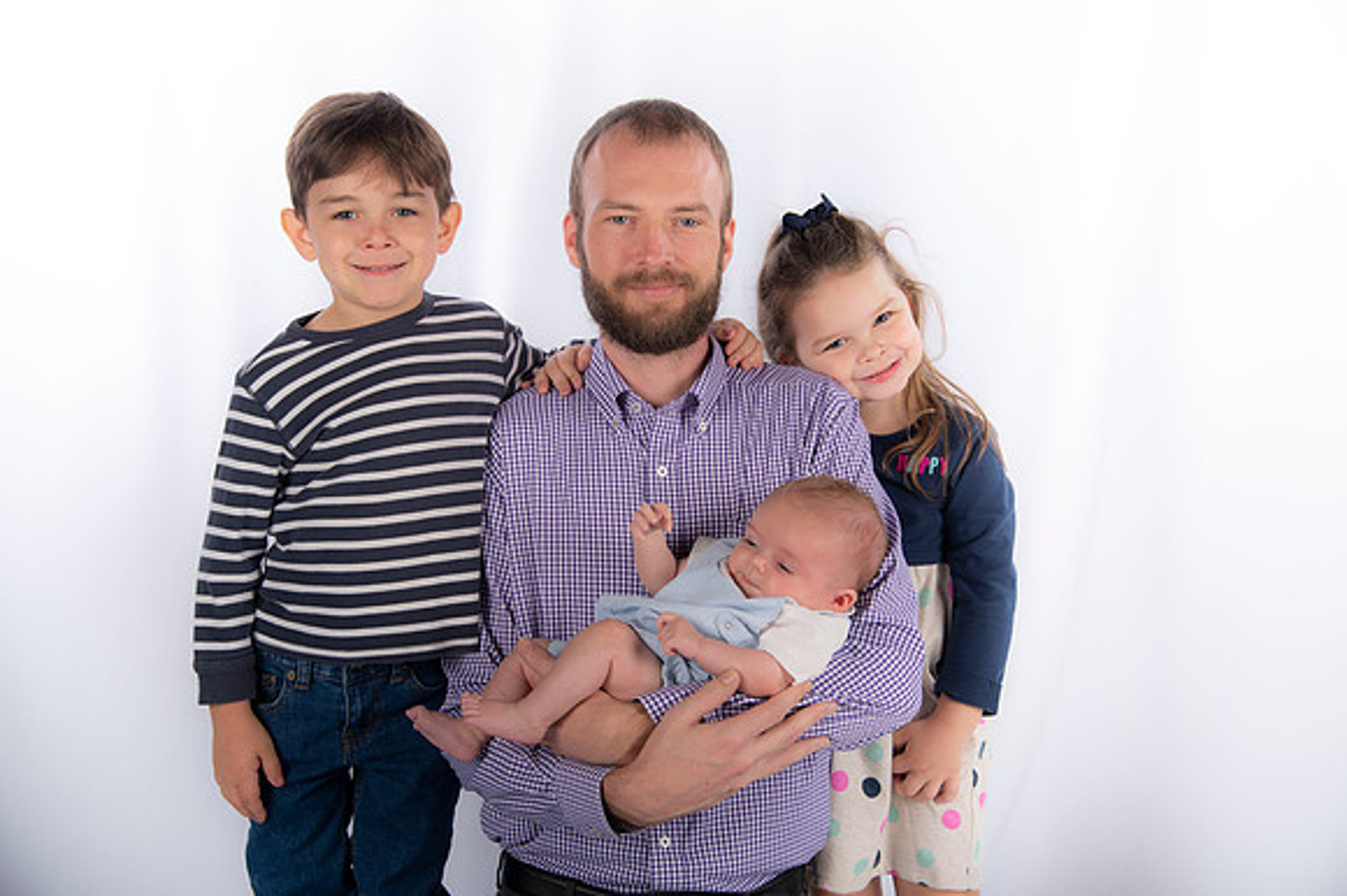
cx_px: 674
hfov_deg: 38.2
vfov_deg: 26.0
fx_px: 1944
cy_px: 448
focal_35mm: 52
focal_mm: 52
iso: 100
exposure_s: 1/200
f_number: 5.6
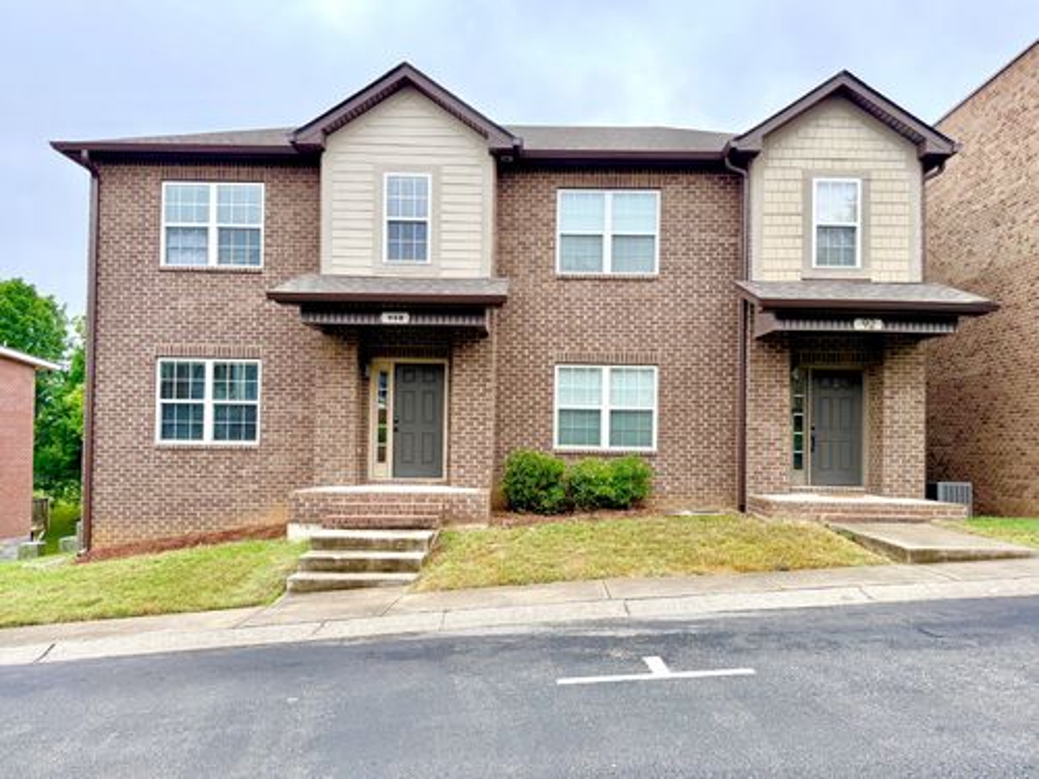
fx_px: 720
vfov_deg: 56.8
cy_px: 390
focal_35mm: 24
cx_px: 520
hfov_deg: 71.6
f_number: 1.78
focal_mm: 6.76
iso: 100
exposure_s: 1/1901
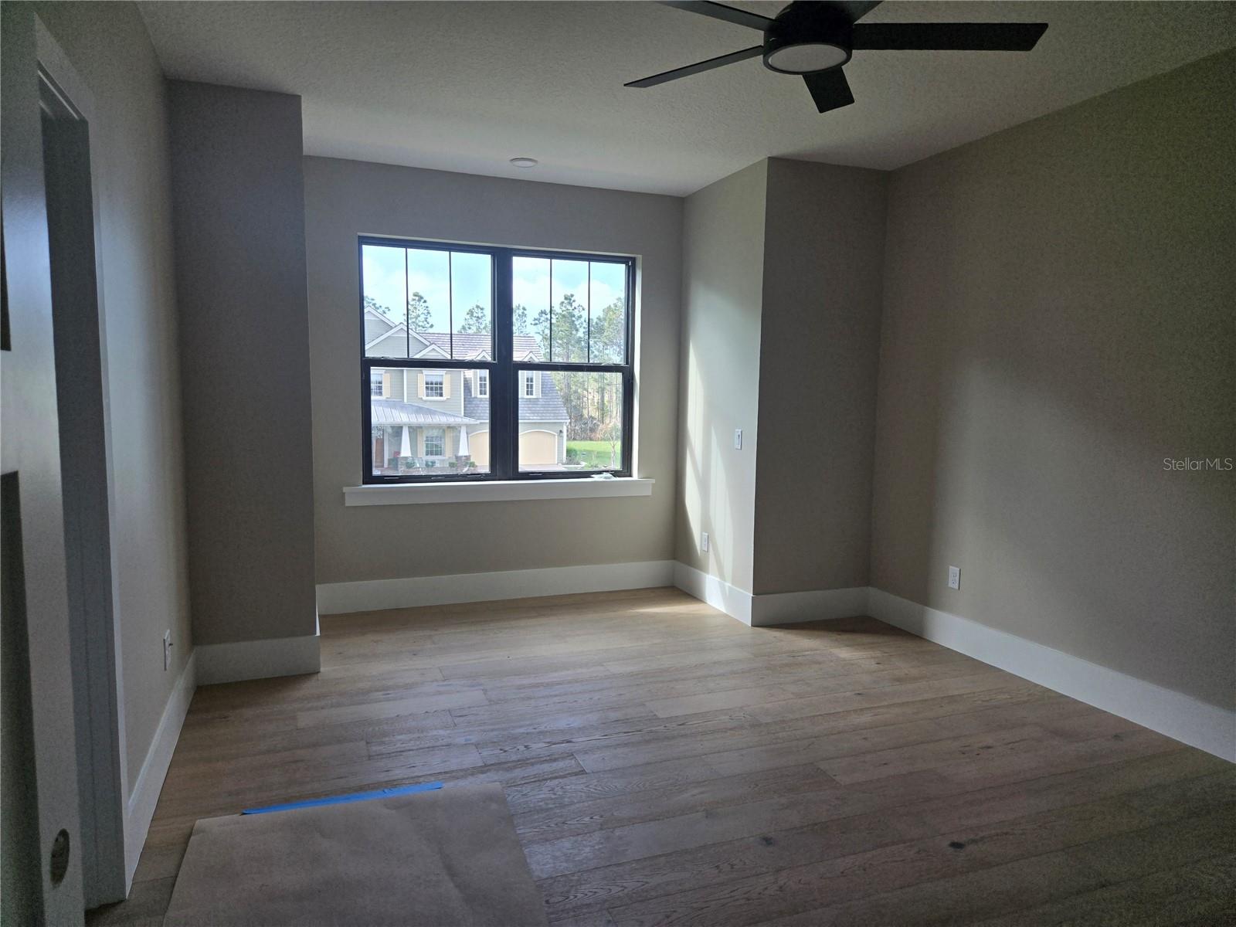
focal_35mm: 23
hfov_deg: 73.9
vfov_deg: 58.9
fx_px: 821
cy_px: 464
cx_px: 618
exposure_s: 1/508
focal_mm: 5.4
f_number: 1.8
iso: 80
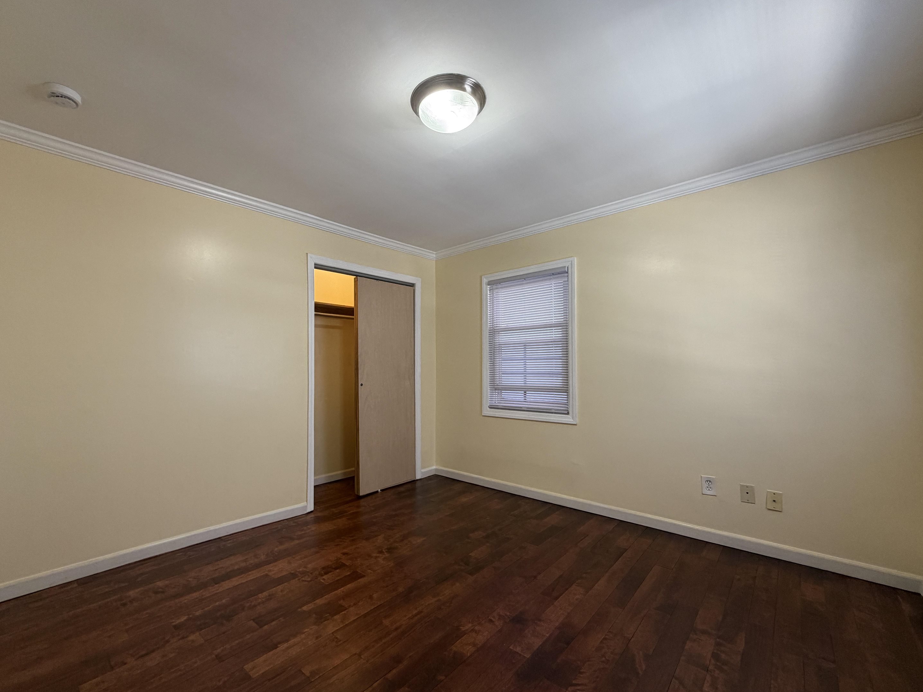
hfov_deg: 98.0
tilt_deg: +0.9
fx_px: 400
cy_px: 365
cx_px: 432
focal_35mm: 15
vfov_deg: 81.7
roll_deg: -0.4
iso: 160
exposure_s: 1/60
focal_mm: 2.22
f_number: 2.2
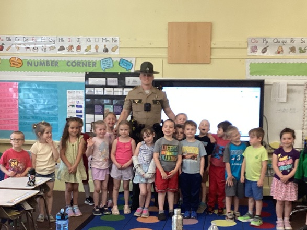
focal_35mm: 54
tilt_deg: -7.0
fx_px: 479
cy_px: 150
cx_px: 168
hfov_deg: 35.5
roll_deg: -0.3
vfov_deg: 26.9
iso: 160
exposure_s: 1/50
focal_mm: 3.3
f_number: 2.4
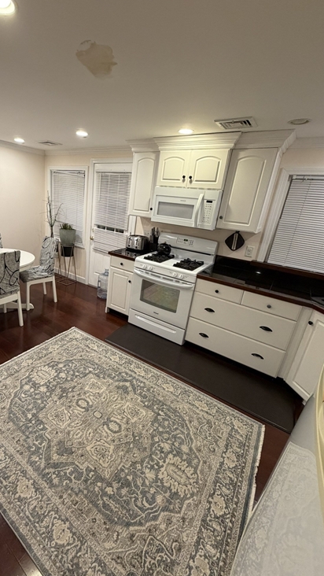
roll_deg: -5.0
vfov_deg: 99.3
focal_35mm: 16
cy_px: 280
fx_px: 244
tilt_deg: -19.0
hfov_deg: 65.7
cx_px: 113
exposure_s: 1/60
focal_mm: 2.22
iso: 250
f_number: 2.2
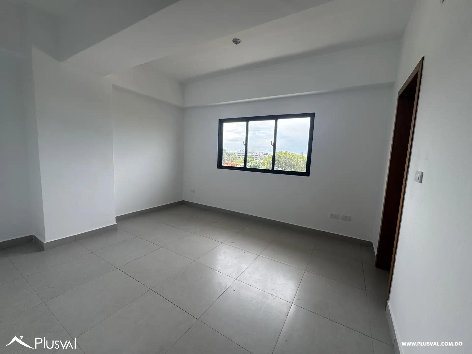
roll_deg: -2.4
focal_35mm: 14
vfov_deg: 85.7
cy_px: 177
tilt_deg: -7.6
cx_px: 236
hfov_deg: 102.1
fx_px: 191
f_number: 2.2
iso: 40
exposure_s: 1/295
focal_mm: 2.22
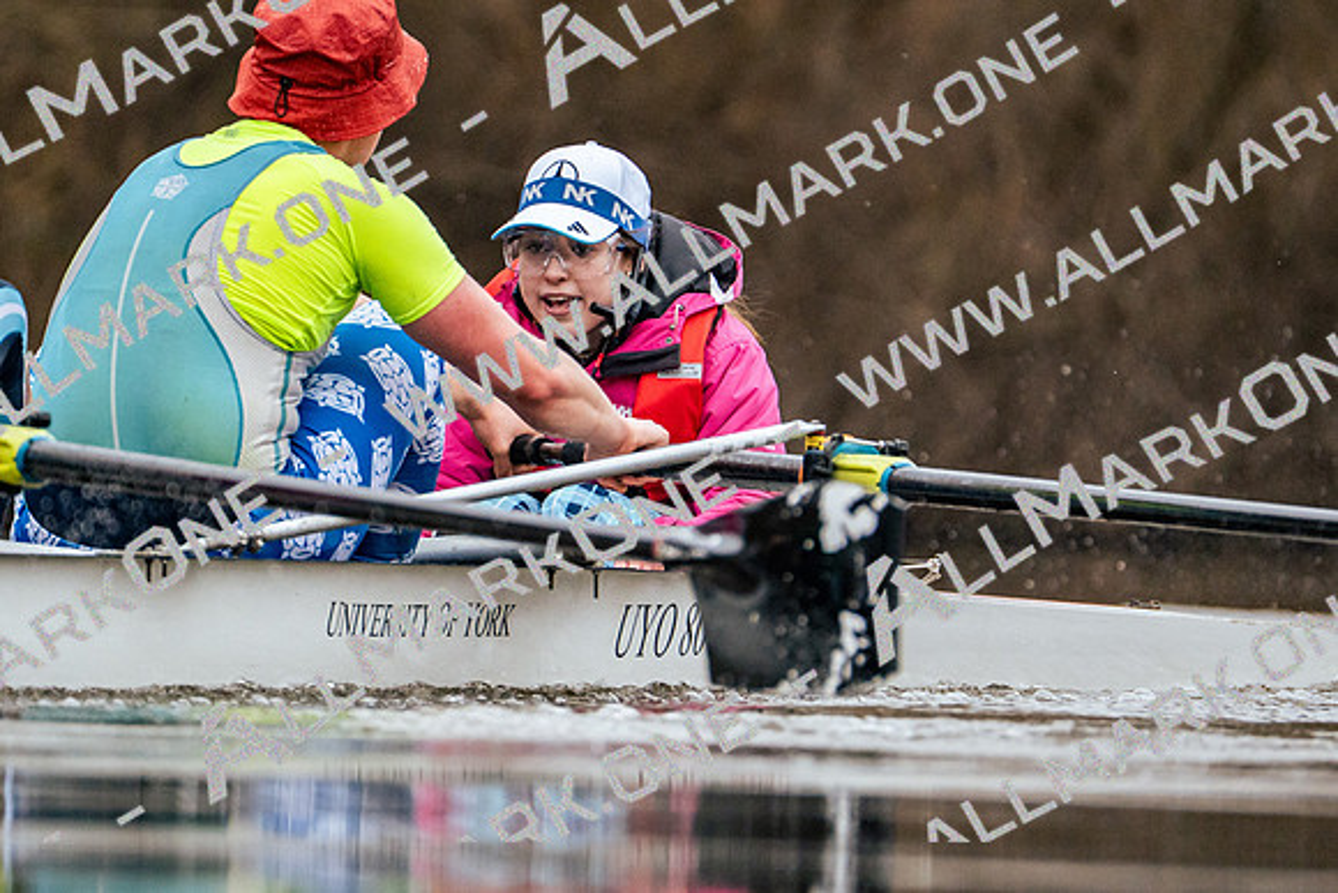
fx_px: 33456
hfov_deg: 2.3
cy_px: 446
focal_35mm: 900
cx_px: 669
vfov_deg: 1.5
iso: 3200
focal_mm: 600
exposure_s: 1/2000
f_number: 6.3
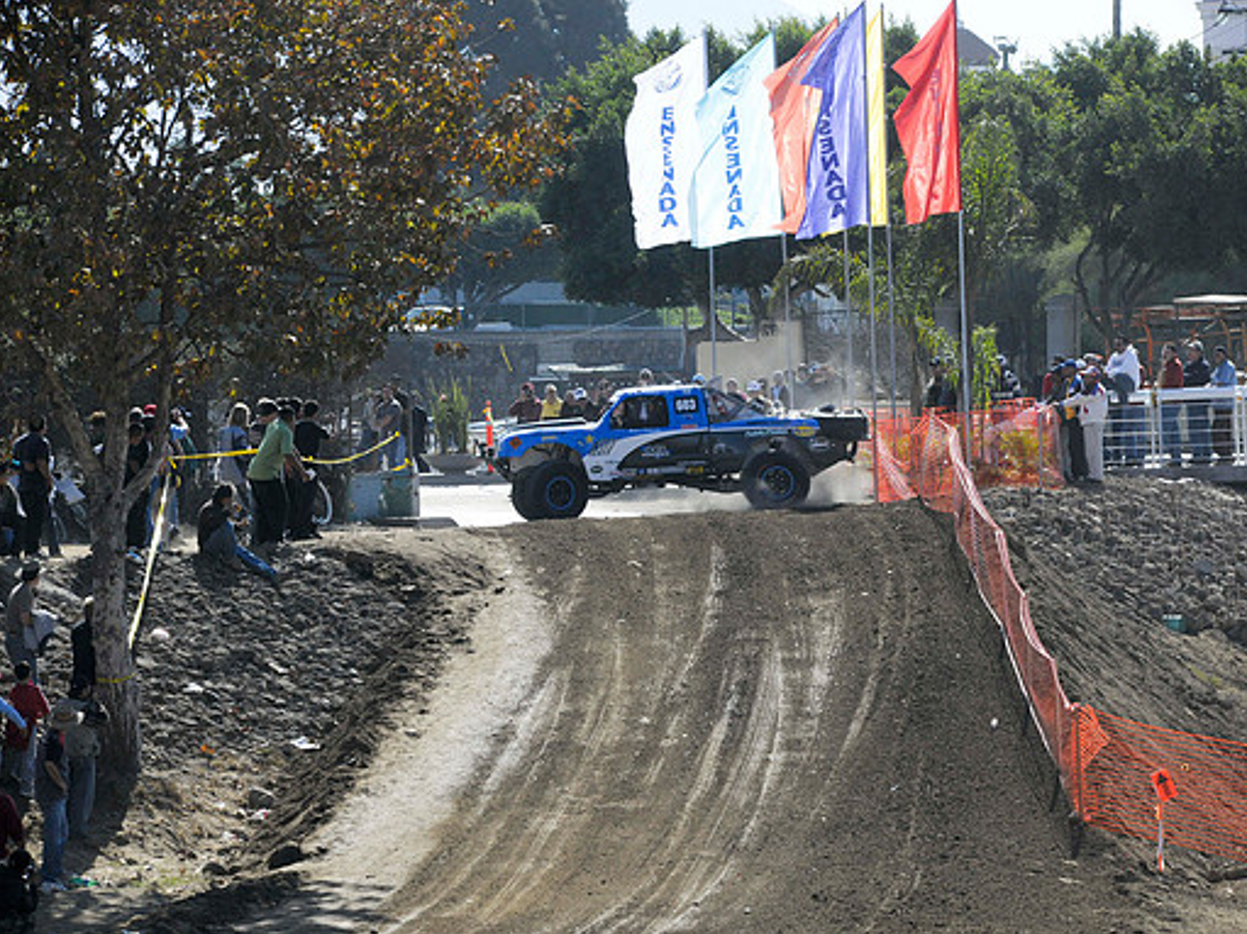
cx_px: 669
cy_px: 467
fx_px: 8644
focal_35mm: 240
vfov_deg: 6.2
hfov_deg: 8.3
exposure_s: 1/1600
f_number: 10
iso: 800
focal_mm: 220
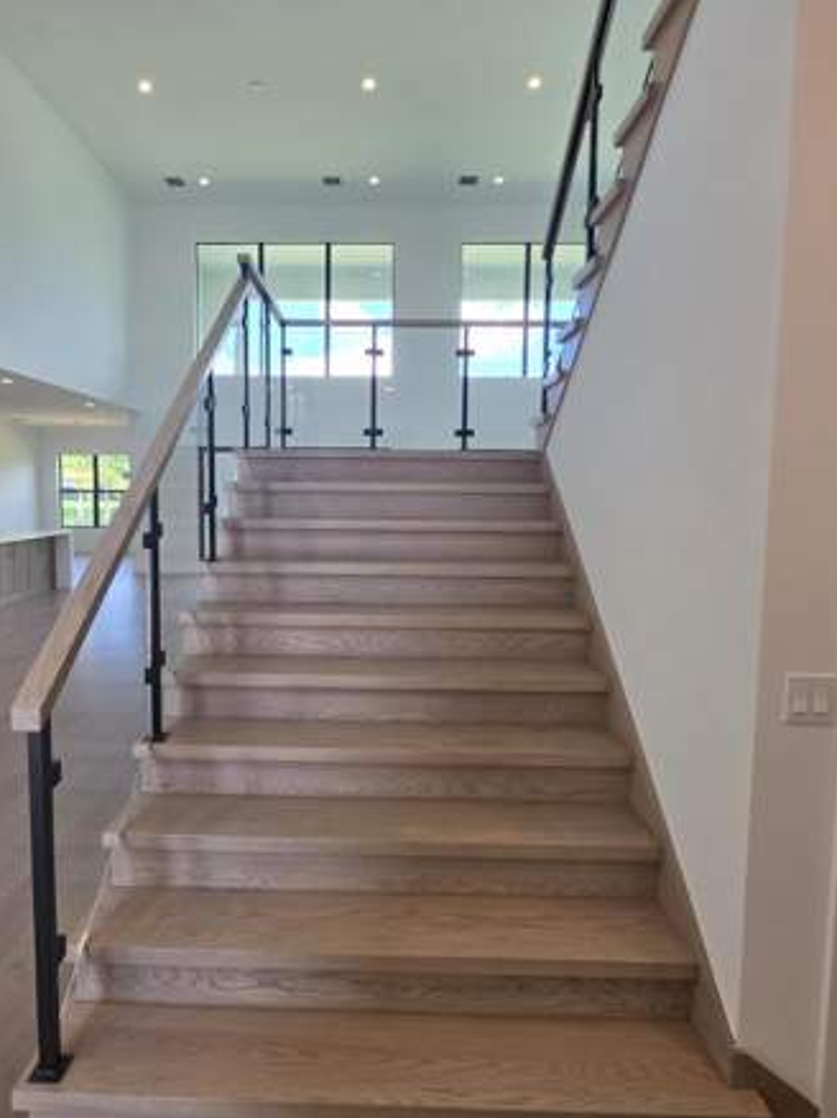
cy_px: 549
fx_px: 613
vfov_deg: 84.7
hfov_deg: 68.3
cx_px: 360
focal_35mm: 19
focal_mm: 2.2
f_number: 1.9
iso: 32
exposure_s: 1/120
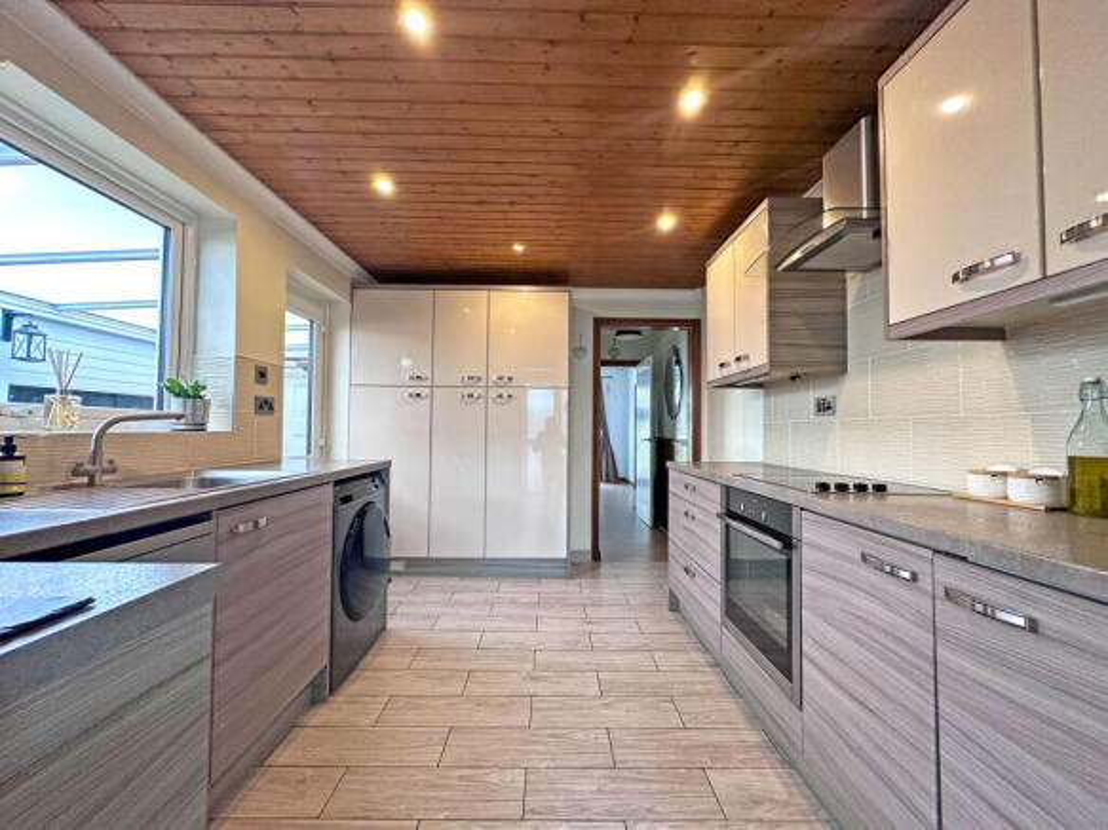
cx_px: 554
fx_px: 448
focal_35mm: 14
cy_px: 415
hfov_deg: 102.1
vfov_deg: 85.7
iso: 250
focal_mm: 2.22
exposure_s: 1/99
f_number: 2.2
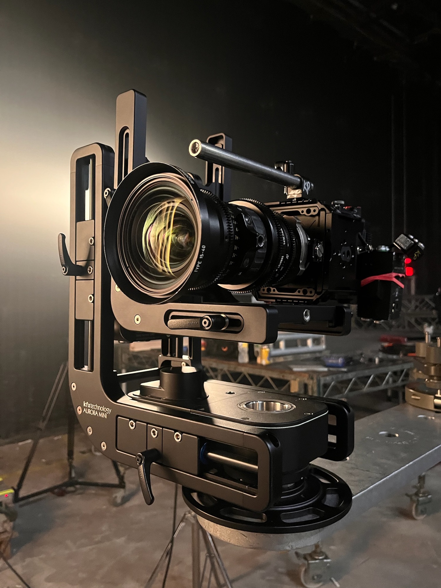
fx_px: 442
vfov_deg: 67.3
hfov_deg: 53.1
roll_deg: +1.5
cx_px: 220
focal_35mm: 26
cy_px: 294
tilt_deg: +0.6
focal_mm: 5.1
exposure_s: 1/30
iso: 800
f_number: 1.6
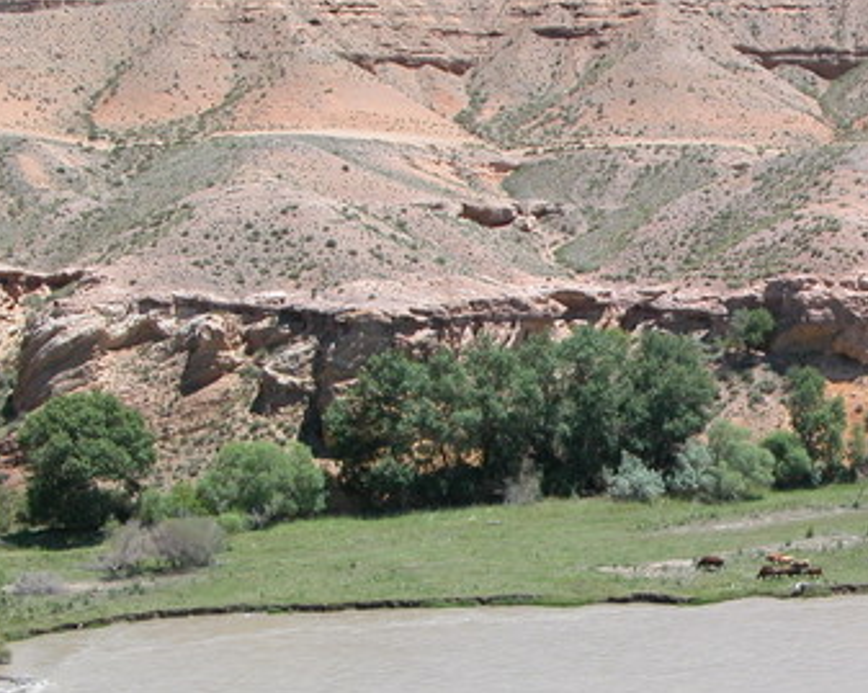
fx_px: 2952
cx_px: 791
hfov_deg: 16.5
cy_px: 438
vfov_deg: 13.4
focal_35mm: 115
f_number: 6.4
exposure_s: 1/251
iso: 100
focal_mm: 15.7
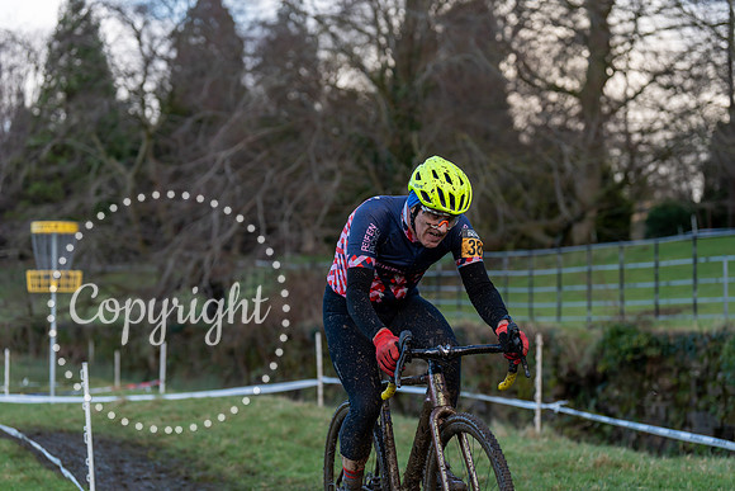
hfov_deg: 25.7
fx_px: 1613
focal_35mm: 79
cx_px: 368
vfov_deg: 17.3
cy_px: 246
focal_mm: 79
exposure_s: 1/1000
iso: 400
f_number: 3.2
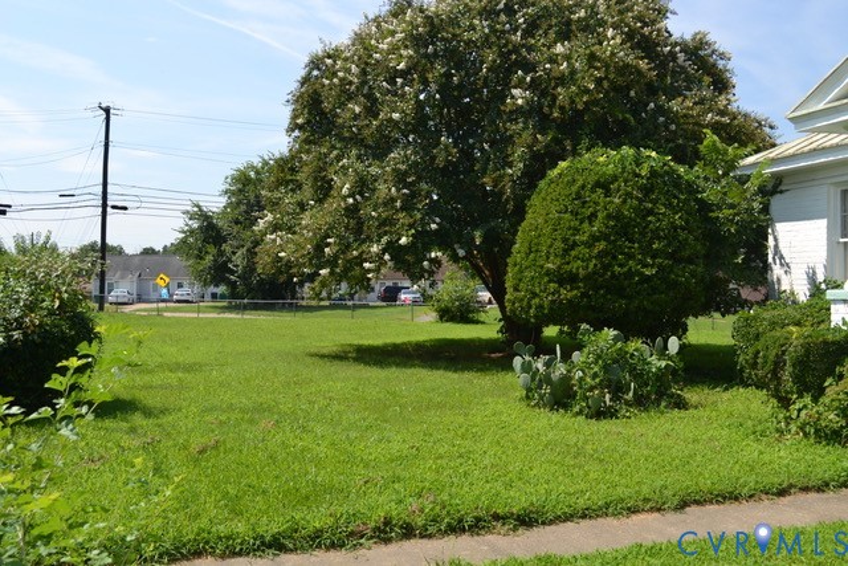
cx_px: 424
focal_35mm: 36
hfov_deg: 53.1
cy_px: 283
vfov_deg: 36.9
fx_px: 848
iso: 100
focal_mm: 24
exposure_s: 1/200
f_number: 7.1
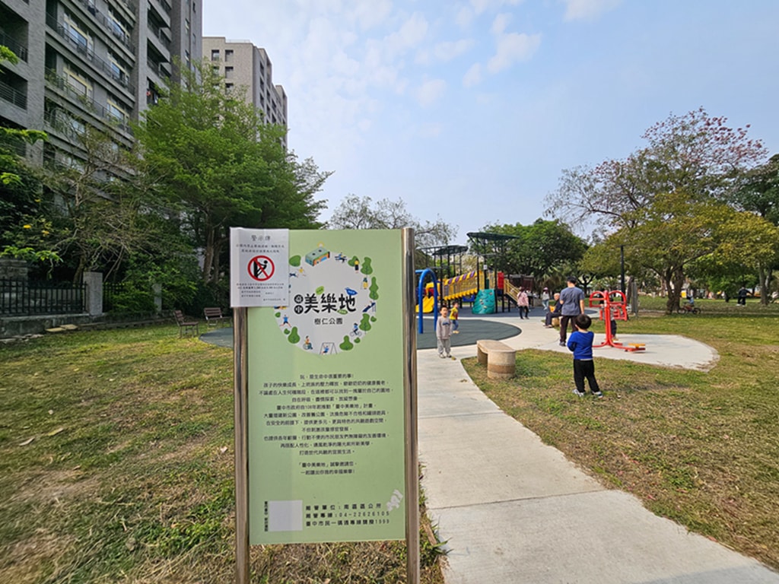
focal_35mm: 13
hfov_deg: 106.2
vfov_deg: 89.9
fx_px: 293
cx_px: 390
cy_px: 292
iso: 50
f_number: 2.2
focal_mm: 2.2
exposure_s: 1/1513
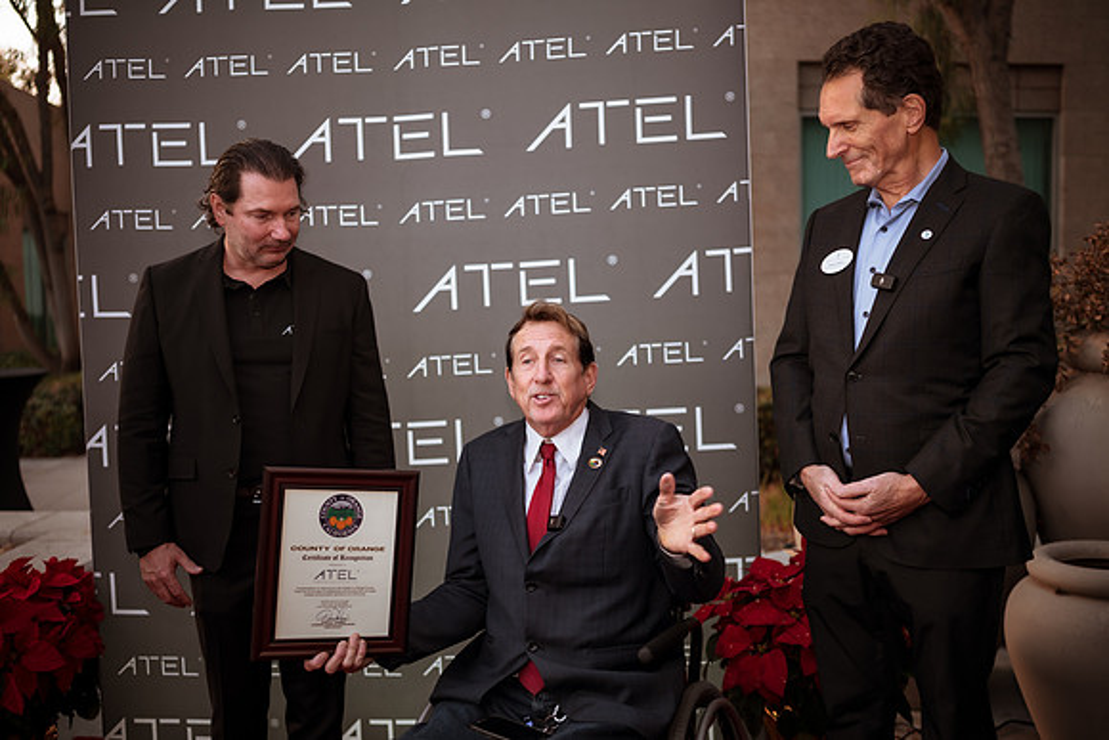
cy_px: 370
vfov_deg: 37.9
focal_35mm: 35
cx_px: 554
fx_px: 1078
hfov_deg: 54.4
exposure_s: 1/400
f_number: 1.8
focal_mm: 35
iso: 200
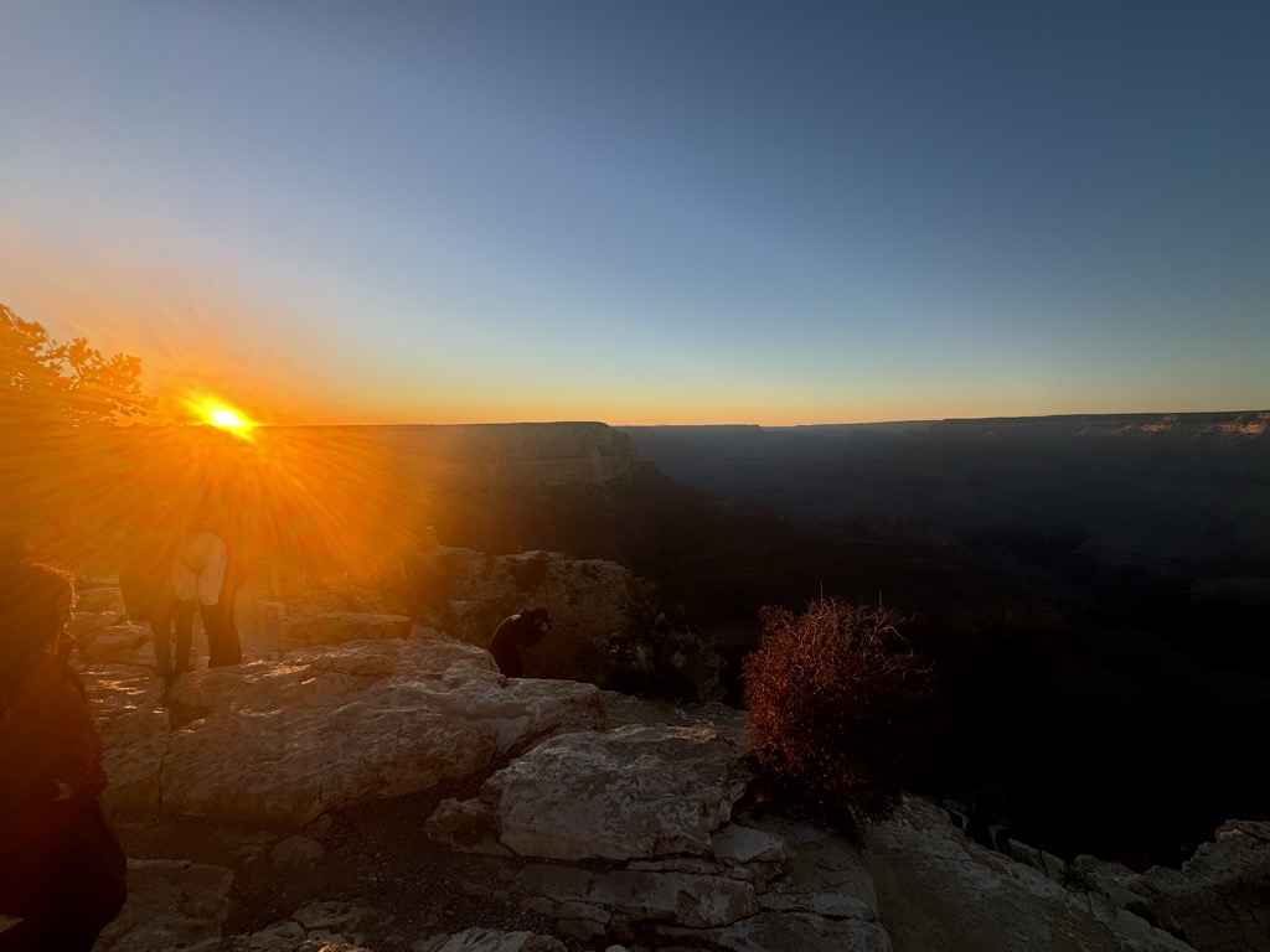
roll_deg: +0.3
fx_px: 514
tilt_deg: -6.8
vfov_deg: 85.7
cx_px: 635
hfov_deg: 102.1
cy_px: 476
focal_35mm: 14
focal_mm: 2.22
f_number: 2.2
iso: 40
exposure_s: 1/488
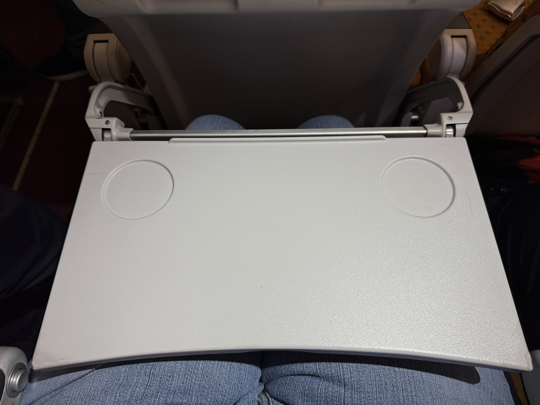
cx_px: 270
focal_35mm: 24
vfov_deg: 56.8
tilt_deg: -60.0
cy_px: 202
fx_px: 374
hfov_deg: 71.6
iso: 200
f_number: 1.78
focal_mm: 6.76
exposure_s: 1/91
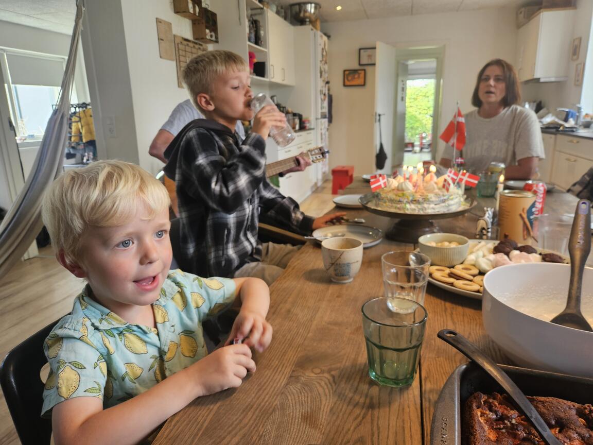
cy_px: 222
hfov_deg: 73.9
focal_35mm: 23
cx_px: 296
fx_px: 394
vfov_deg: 58.9
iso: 100
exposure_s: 1/100
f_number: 1.8
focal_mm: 5.4
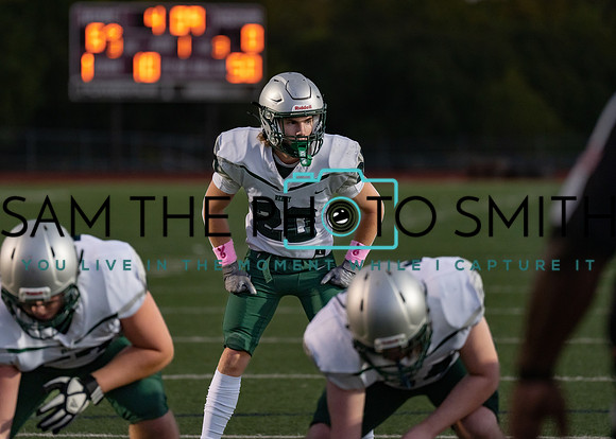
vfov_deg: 5.5
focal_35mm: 262
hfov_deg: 7.7
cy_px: 182
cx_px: 272
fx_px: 4585
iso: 1250
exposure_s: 1/1000
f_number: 2.8
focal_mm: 200
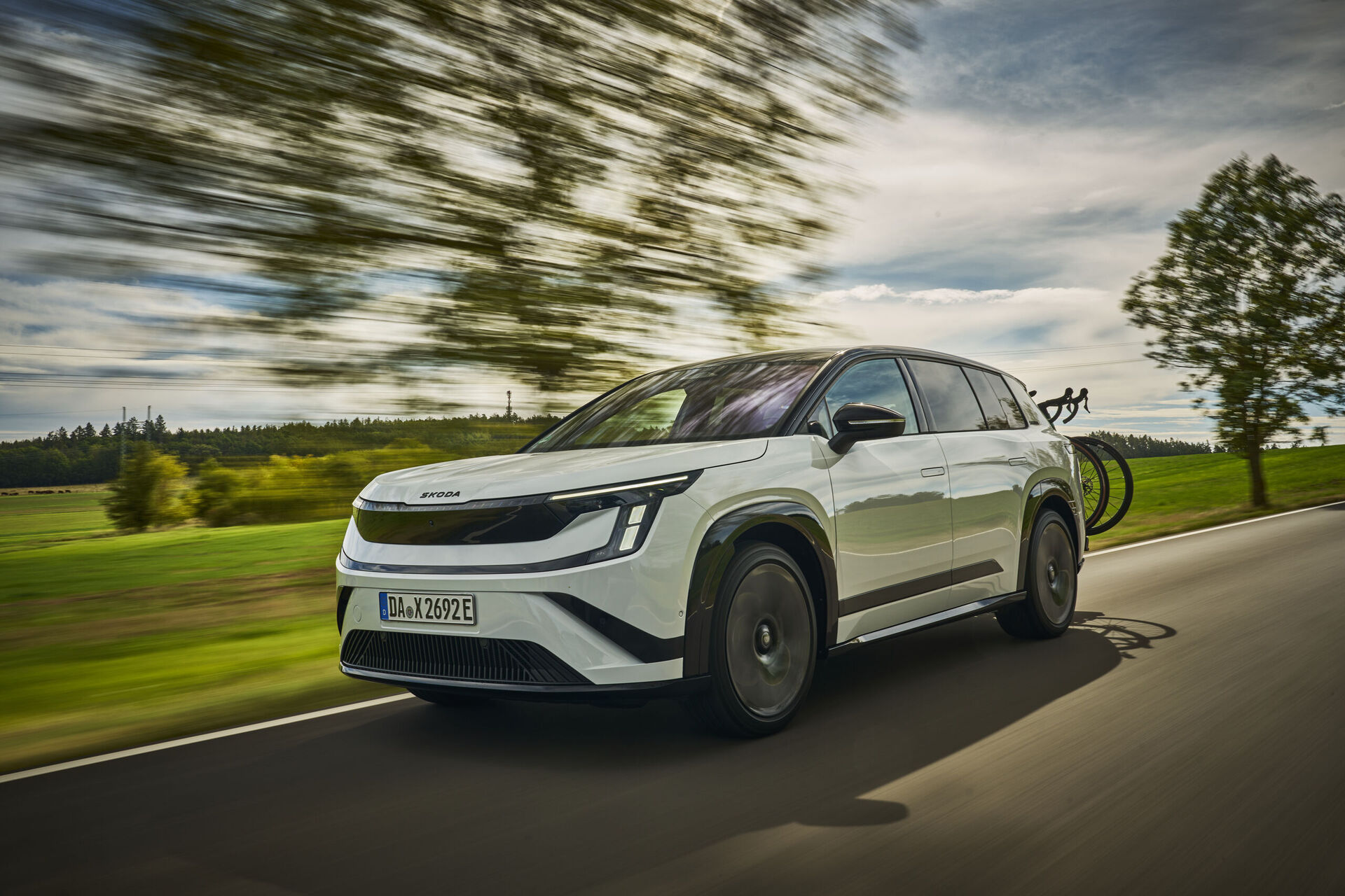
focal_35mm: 33
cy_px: 448
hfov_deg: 57.2
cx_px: 672
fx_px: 1233
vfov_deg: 40.0
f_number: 14
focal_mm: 33
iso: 100
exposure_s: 1/30
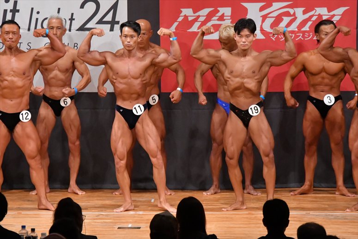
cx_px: 179
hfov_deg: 7.6
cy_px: 120
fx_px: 2684
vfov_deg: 5.1
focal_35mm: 270
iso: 9000
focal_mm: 180
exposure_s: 1/400
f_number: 5.6
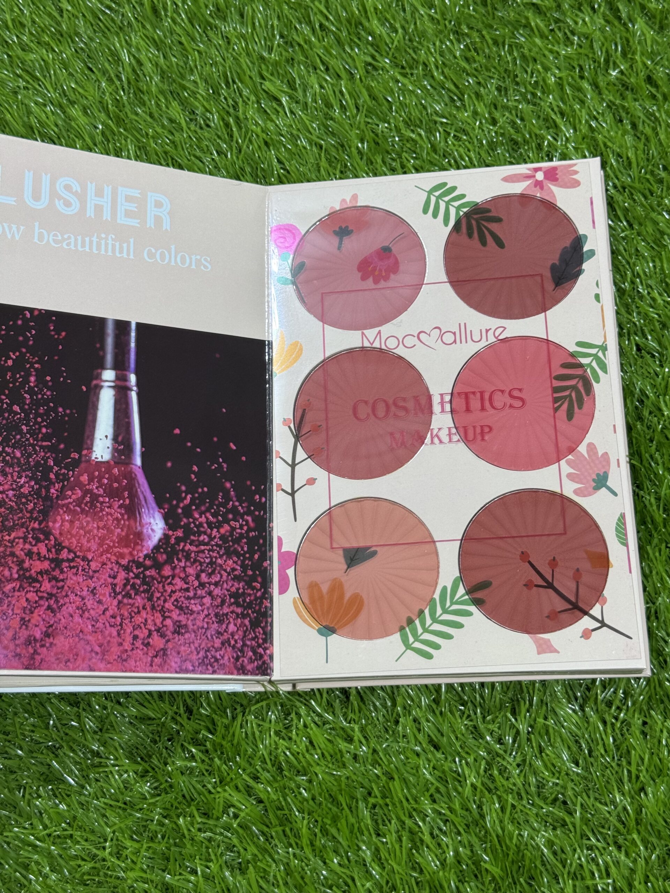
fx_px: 1239
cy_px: 446
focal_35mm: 48
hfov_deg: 30.3
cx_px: 335
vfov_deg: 39.7
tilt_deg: -72.5
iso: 50
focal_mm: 6.76
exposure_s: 1/128
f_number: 1.78
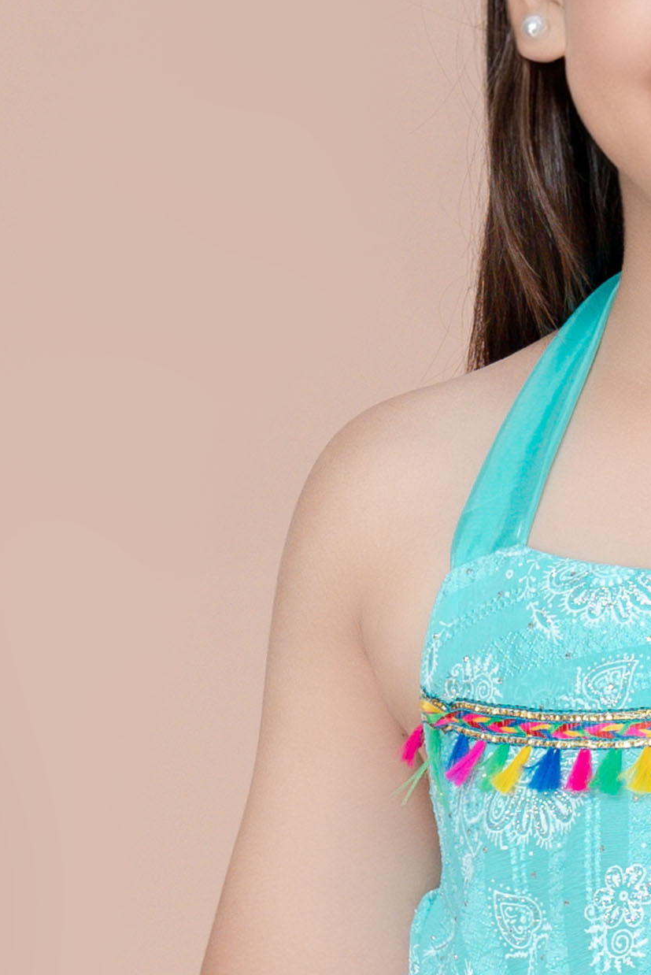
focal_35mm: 413
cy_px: 1731
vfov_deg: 4.9
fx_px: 11186
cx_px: 723
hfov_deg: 3.3
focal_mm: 85
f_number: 11
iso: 400
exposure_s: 1/160
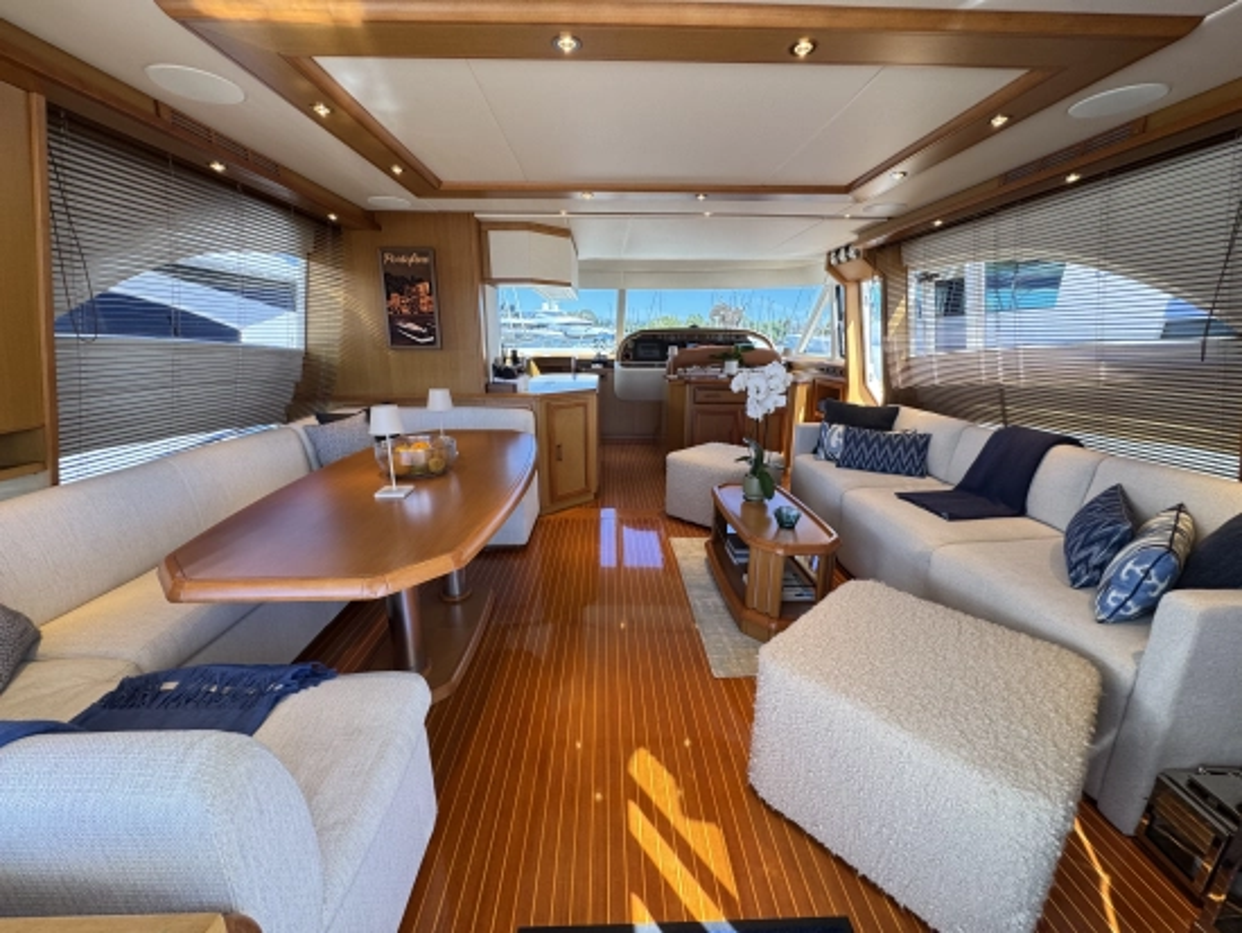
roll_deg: -0.3
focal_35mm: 14
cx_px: 621
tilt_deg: -13.4
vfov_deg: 85.7
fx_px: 503
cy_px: 466
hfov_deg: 102.0
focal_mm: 2.22
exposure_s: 1/200
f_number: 2.2
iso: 80
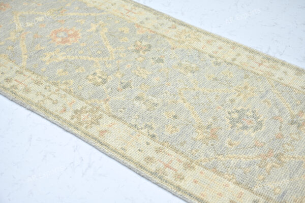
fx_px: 457
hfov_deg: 36.9
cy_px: 102
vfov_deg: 25.1
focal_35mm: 54
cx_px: 152
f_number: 5
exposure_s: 1/25
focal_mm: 54
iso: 125
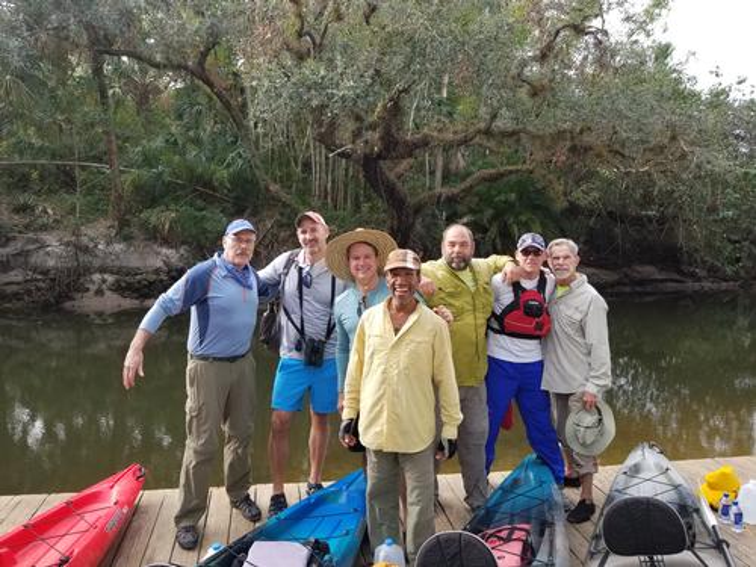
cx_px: 378
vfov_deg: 53.1
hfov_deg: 67.3
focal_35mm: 26
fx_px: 568
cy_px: 284
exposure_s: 1/251
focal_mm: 4.25
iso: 50
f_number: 1.7
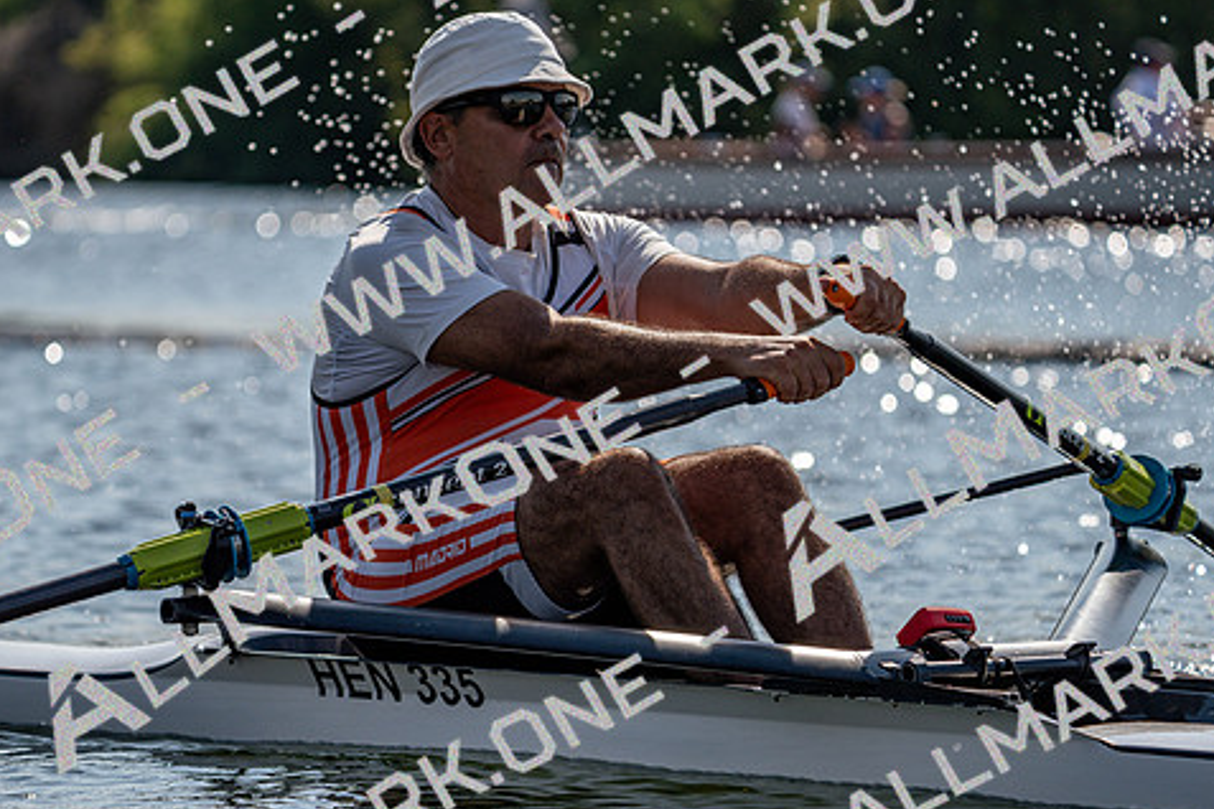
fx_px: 9509
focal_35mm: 282
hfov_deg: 7.3
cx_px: 565
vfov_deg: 4.9
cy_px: 380
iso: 100
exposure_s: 1/1600
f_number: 5.6
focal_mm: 232
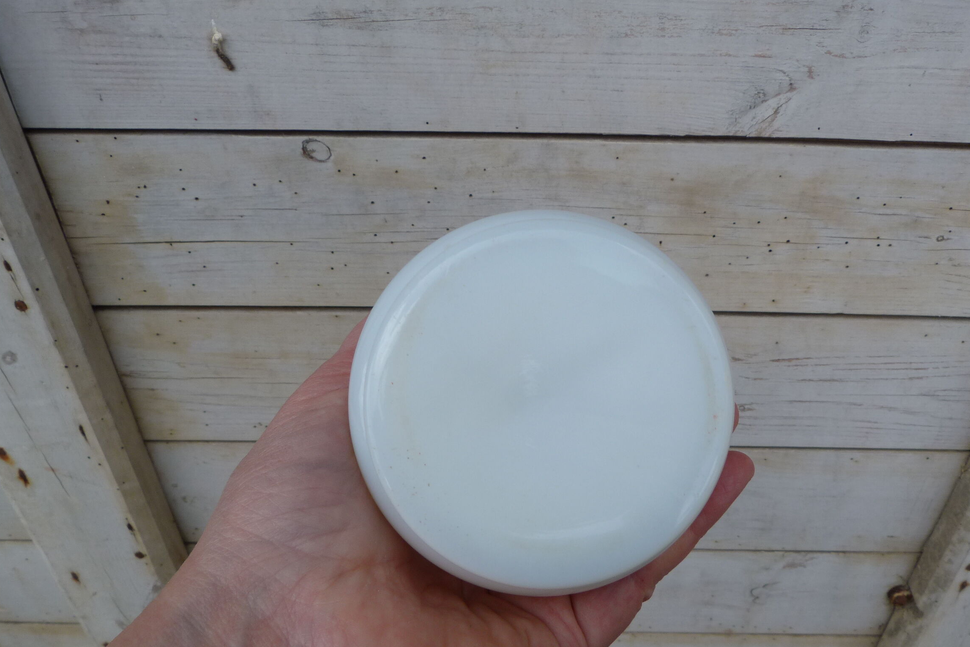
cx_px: 535
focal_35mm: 29
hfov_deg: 63.5
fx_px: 781
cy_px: 388
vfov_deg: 44.7
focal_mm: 4.5
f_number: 4.5
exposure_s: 1/200
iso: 80
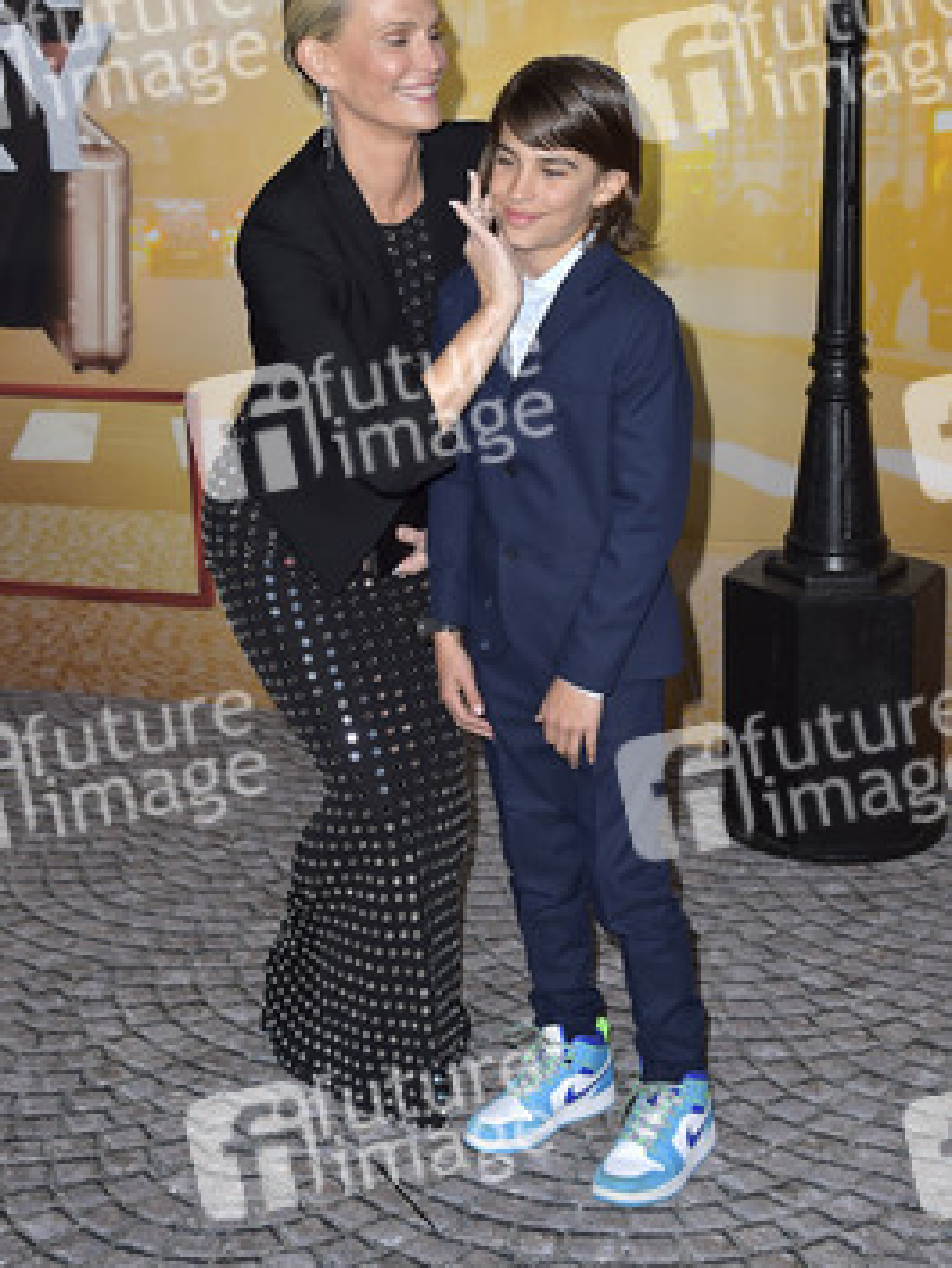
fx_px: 1796
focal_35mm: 49
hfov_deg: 29.7
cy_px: 596
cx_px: 476
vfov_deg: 38.9
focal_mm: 45
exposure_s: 1/250
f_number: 6.3
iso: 320
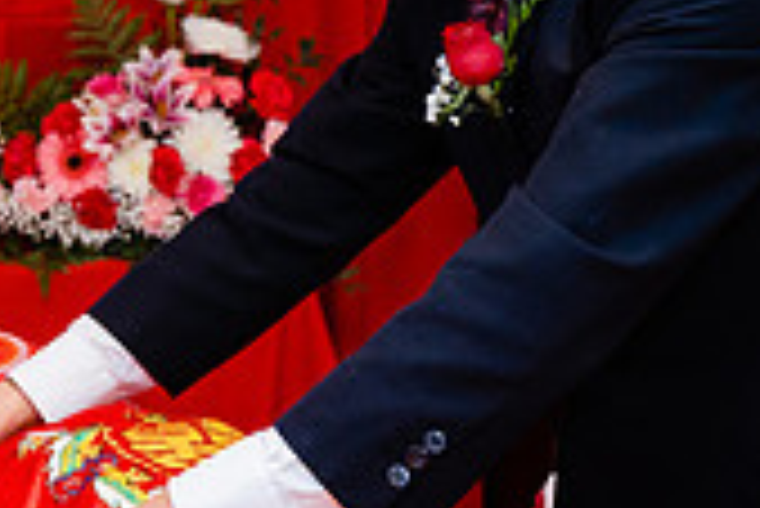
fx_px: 2388
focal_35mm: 113
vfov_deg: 12.1
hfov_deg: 17.1
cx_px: -207
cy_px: 281
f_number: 4
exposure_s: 1/125
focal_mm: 33
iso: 1000
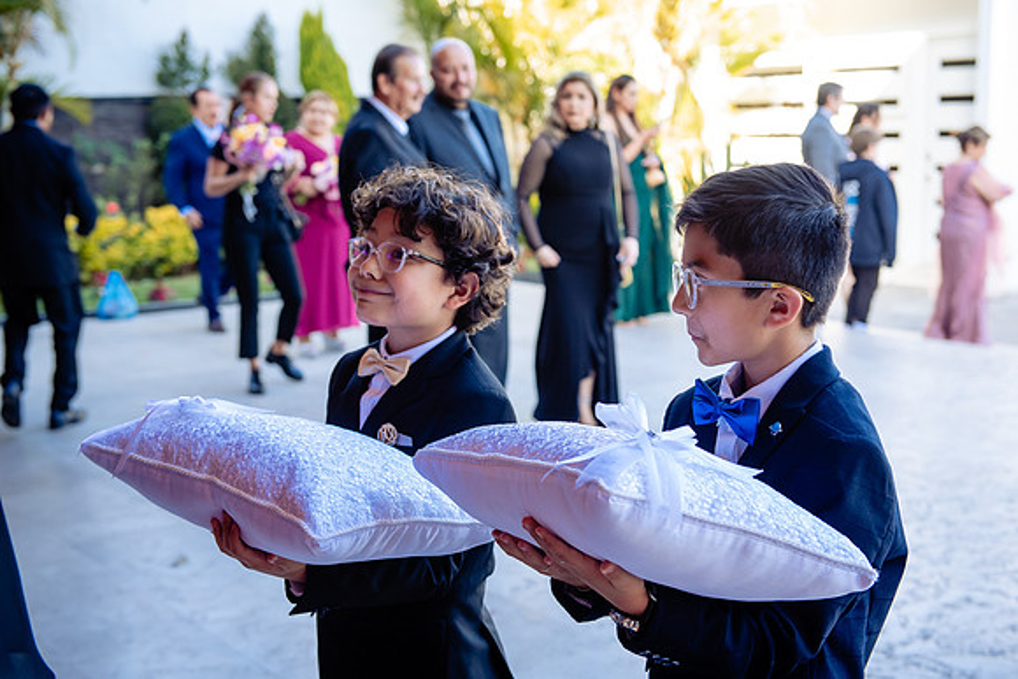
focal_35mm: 52
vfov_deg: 26.0
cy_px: 340
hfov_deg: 38.2
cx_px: 509
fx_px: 1471
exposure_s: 1/200
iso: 400
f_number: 4
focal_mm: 52
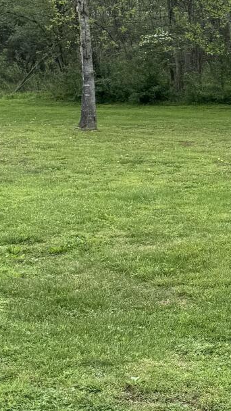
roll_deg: -1.5
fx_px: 936
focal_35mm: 86
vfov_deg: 24.7
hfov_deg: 12.1
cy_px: 209
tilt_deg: -11.2
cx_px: 498
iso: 80
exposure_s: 1/822
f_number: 1.78
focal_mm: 6.76
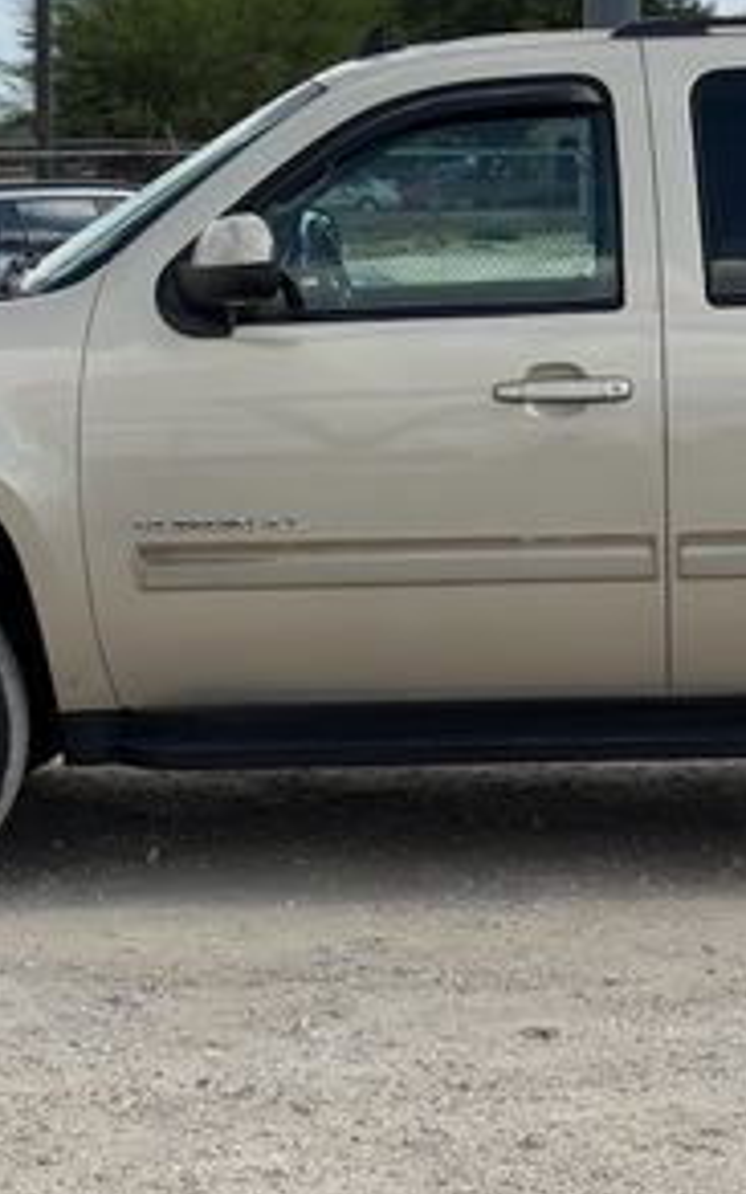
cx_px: 701
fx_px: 3613
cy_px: 444
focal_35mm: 111
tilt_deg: -5.3
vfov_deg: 18.7
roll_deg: -1.8
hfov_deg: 11.7
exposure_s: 1/5208
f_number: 1.78
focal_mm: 6.76
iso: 64
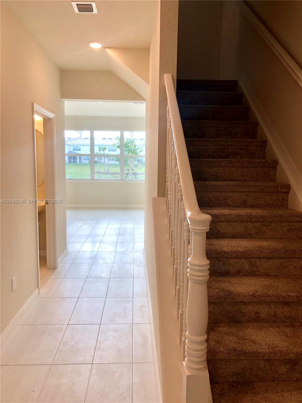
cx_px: 151
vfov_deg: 63.4
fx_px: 326
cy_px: 202
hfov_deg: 49.7
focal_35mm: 28
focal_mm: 4
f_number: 1.8
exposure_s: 1/120
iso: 32
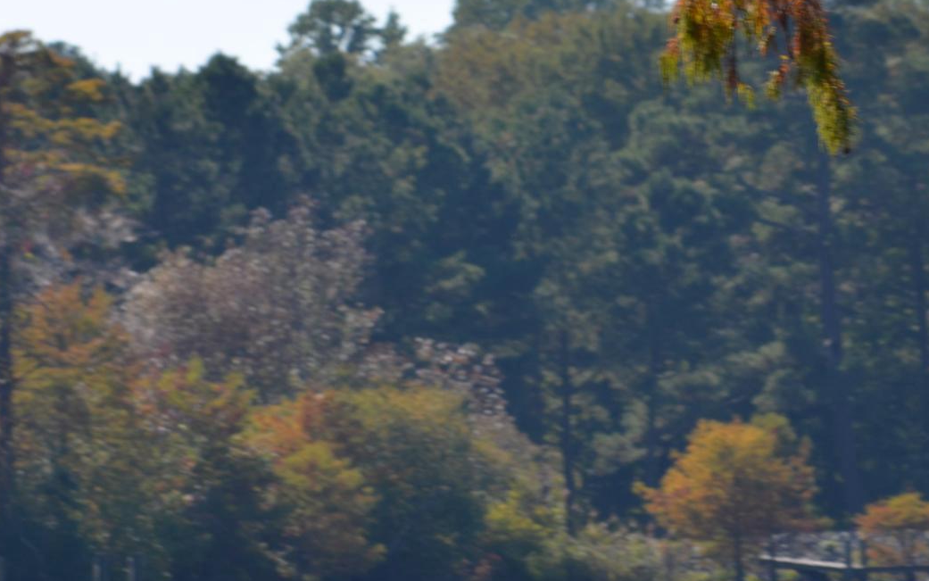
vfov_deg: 2.2
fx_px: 15193
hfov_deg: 3.5
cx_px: 477
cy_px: 295
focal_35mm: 600
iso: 100
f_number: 10
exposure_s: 1/200
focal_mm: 200
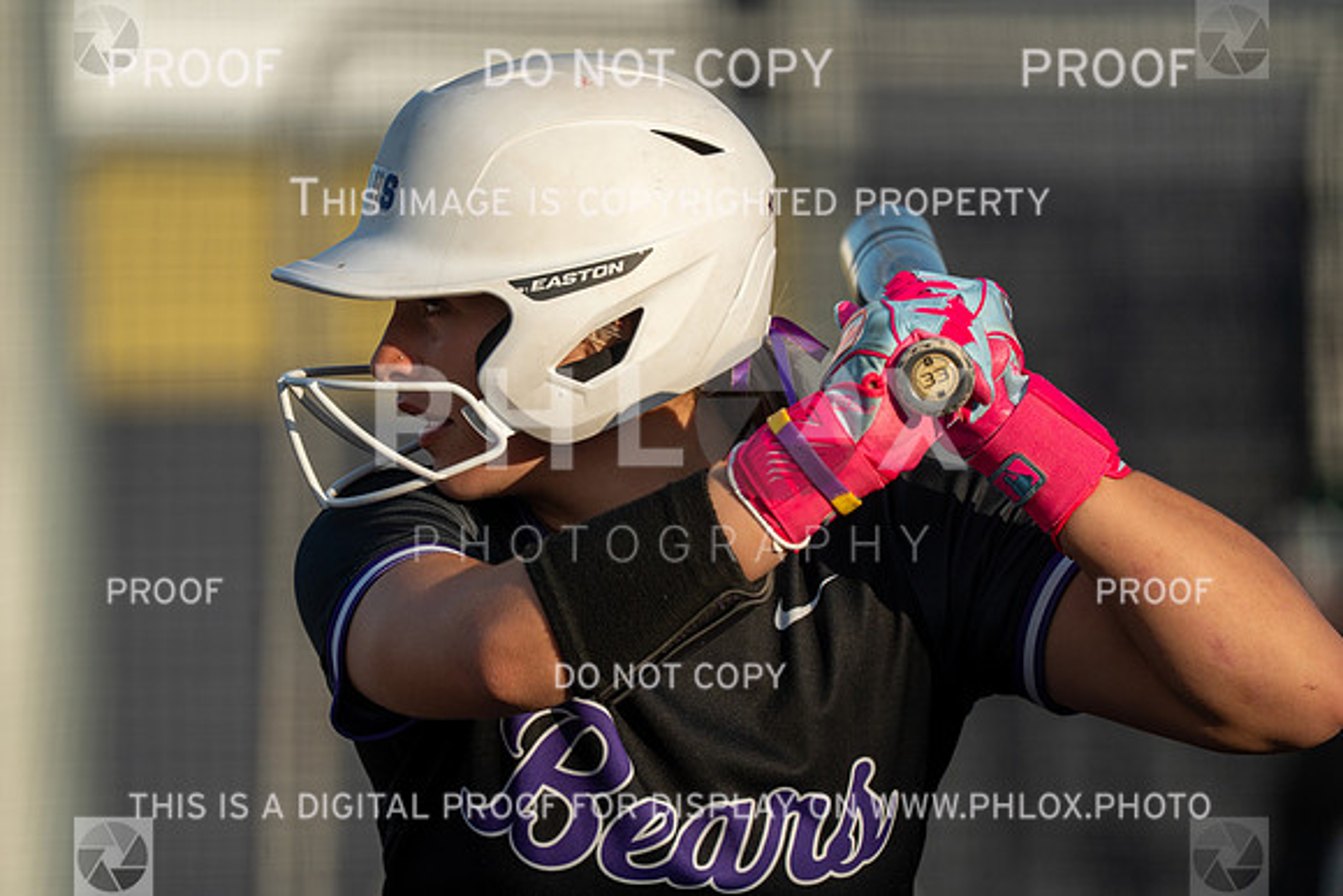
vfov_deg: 2.3
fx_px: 22164
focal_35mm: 594
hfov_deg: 3.5
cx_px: 672
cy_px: 448
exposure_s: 1/1250
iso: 400
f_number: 6.3
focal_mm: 594
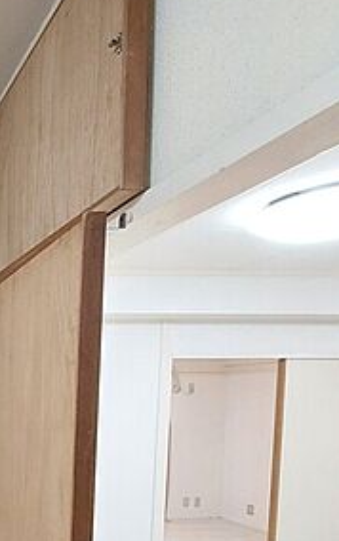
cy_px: 429
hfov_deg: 28.4
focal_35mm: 31
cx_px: -156
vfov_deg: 56.9
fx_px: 457
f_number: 2.2
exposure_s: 1/40
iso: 320
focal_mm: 1.74
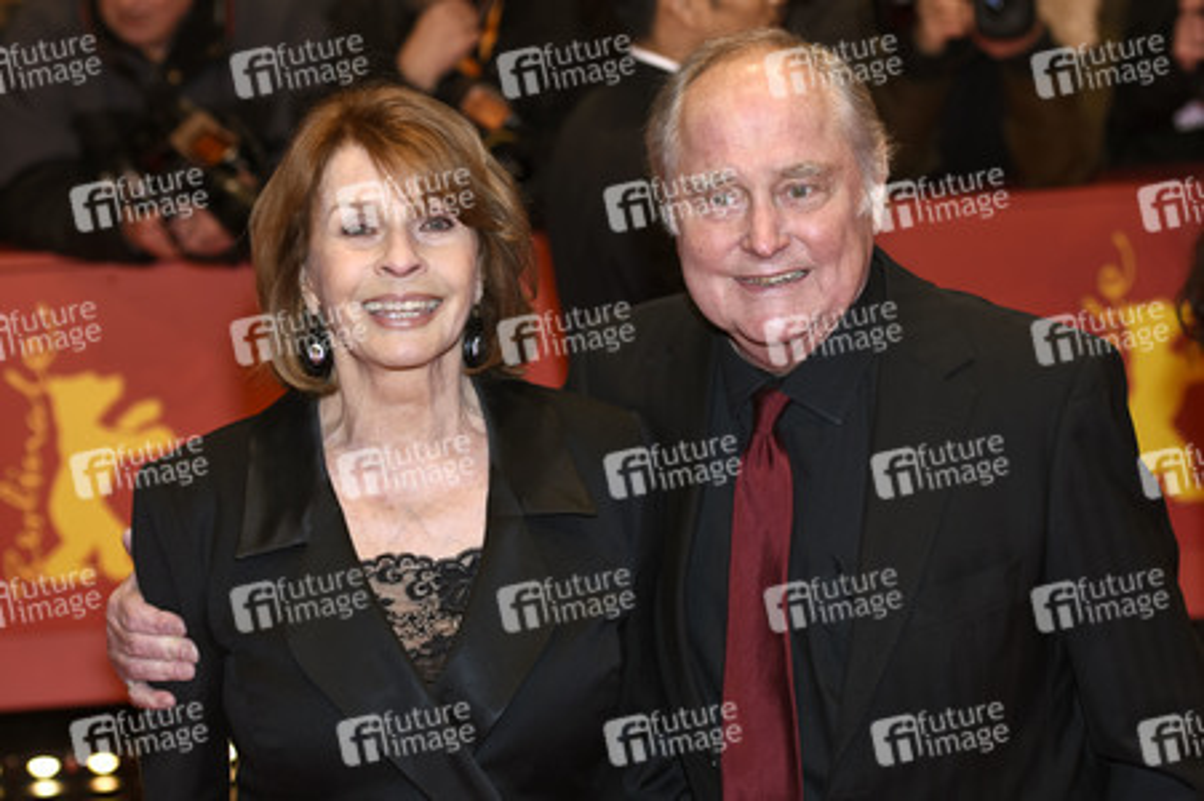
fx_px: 3509
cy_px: 400
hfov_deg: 19.5
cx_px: 602
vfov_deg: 13.0
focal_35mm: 105
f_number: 3.5
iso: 400
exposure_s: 1/320
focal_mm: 70
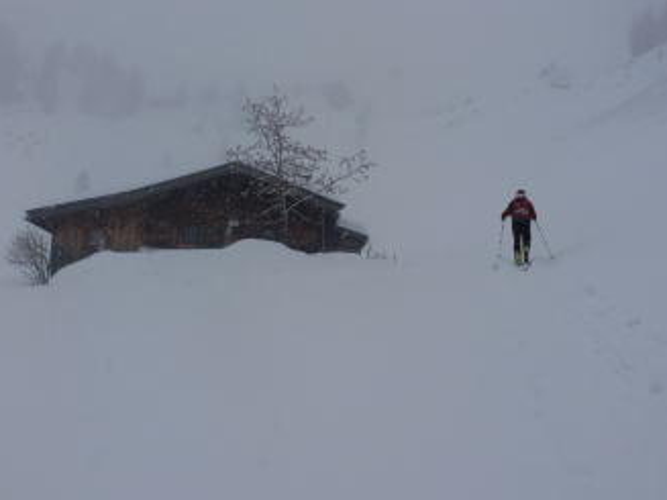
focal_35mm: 33
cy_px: 241
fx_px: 636
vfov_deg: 42.9
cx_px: 314
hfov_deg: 55.3
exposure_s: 1/500
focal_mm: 5.4
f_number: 4
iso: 100
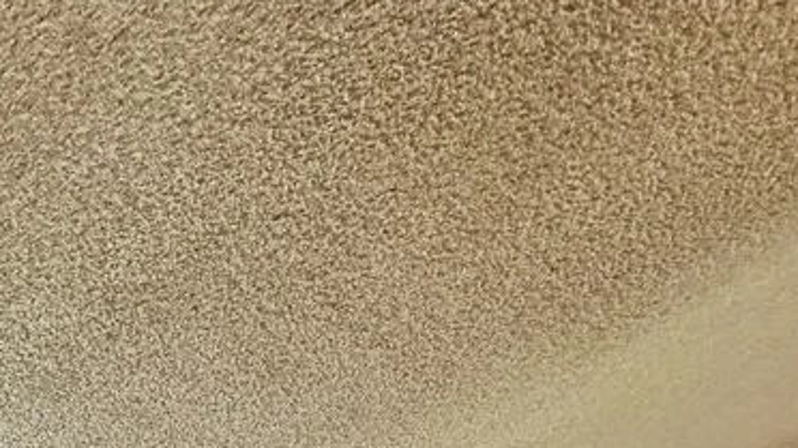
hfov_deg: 43.2
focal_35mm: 42
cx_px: 47
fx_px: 888
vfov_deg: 15.2
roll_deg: +2.3
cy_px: 1074
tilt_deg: -12.3
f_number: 2.2
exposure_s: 1/103
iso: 40
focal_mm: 2.22
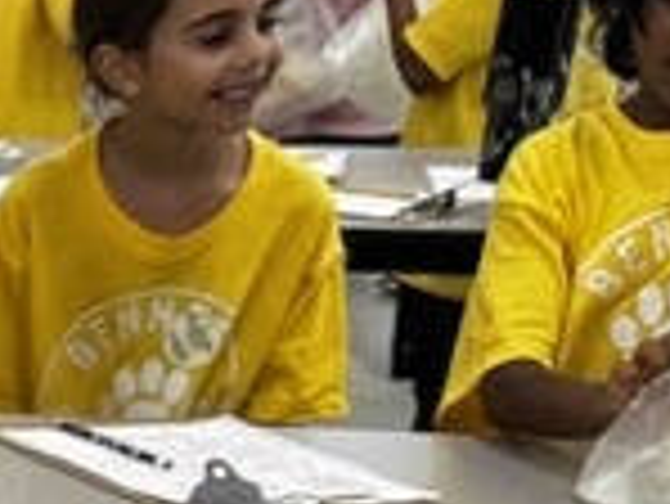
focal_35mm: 165
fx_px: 3196
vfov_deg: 8.2
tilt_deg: -27.0
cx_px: -1156
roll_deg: +0.1
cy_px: 1269
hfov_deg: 9.9
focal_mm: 6.76
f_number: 1.78
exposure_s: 1/120
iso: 200
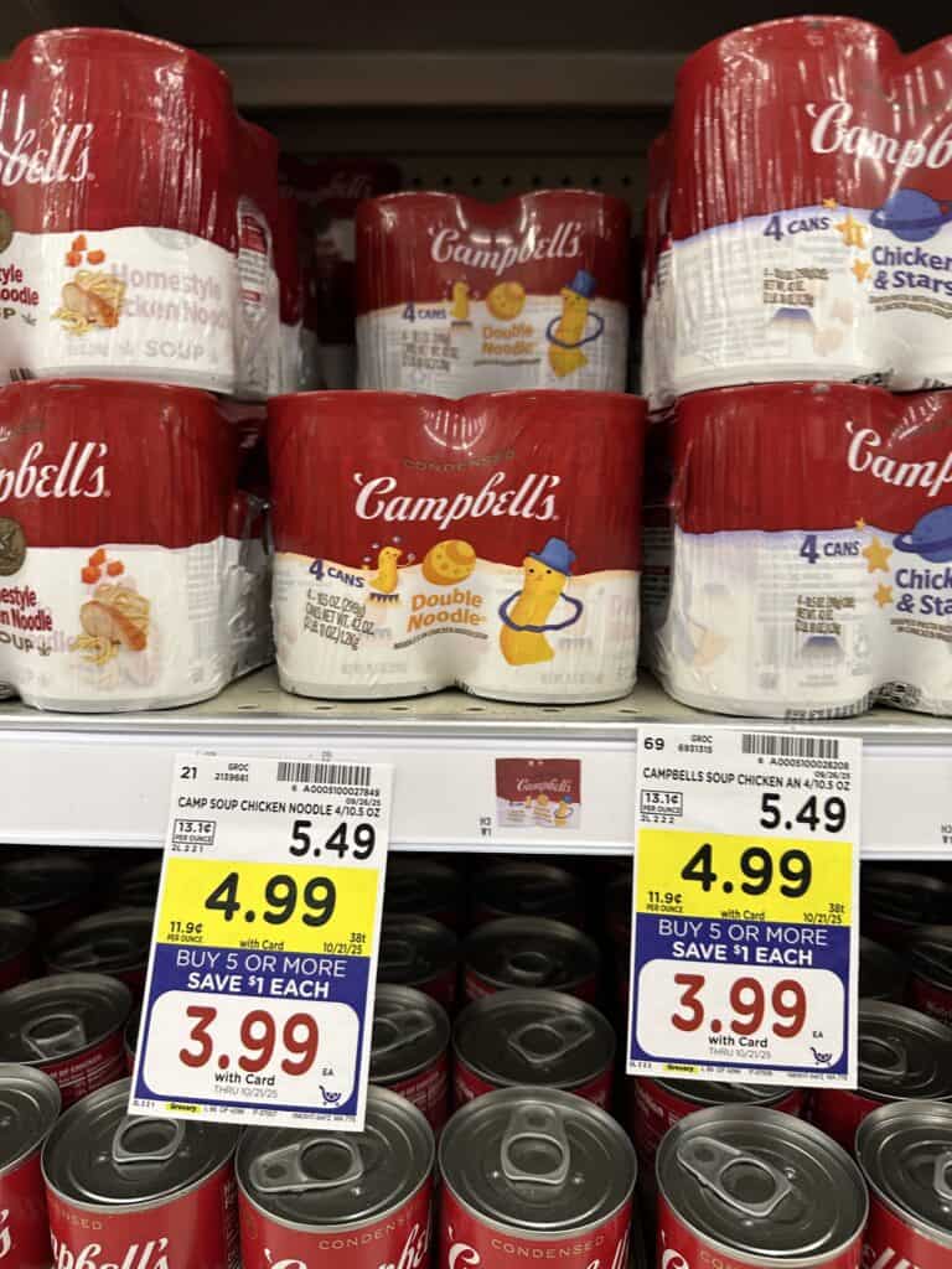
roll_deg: -2.2
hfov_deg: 56.8
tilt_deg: -10.7
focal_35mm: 24
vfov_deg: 71.6
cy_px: 634
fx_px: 880
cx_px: 476
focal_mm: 6.86
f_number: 1.78
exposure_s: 1/61
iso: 125
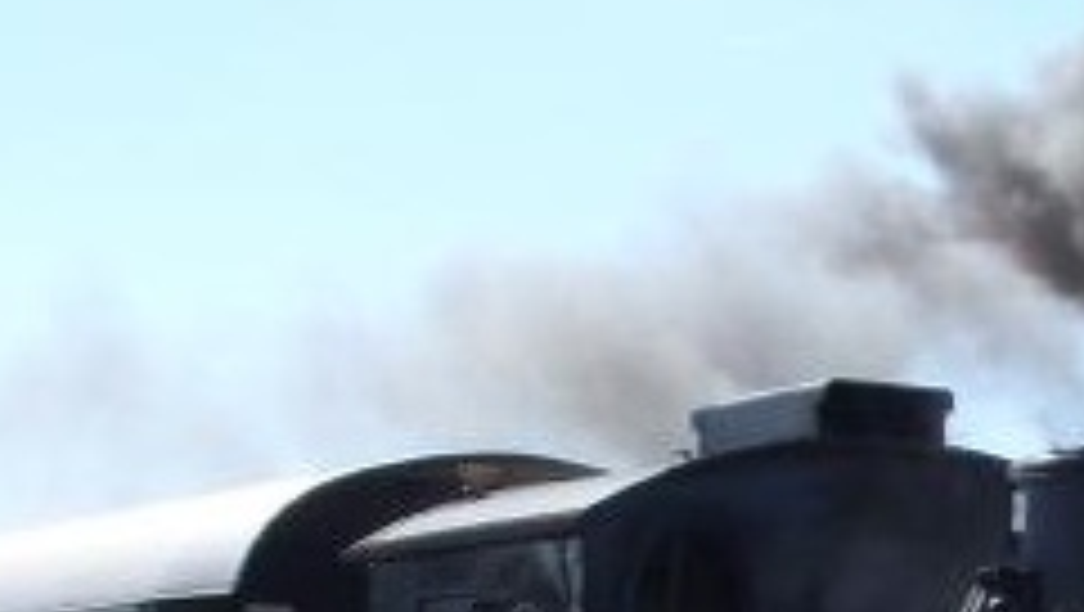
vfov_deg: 8.7
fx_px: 3912
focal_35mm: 136
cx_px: 904
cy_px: 976
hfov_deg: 15.6
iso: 50
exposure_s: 1/323
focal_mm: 6.3
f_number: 4.9
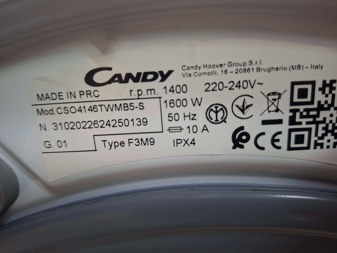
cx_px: 168
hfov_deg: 73.9
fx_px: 224
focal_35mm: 23
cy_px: 126
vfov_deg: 58.9
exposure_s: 1/24
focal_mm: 5.54
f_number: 1.8
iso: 400
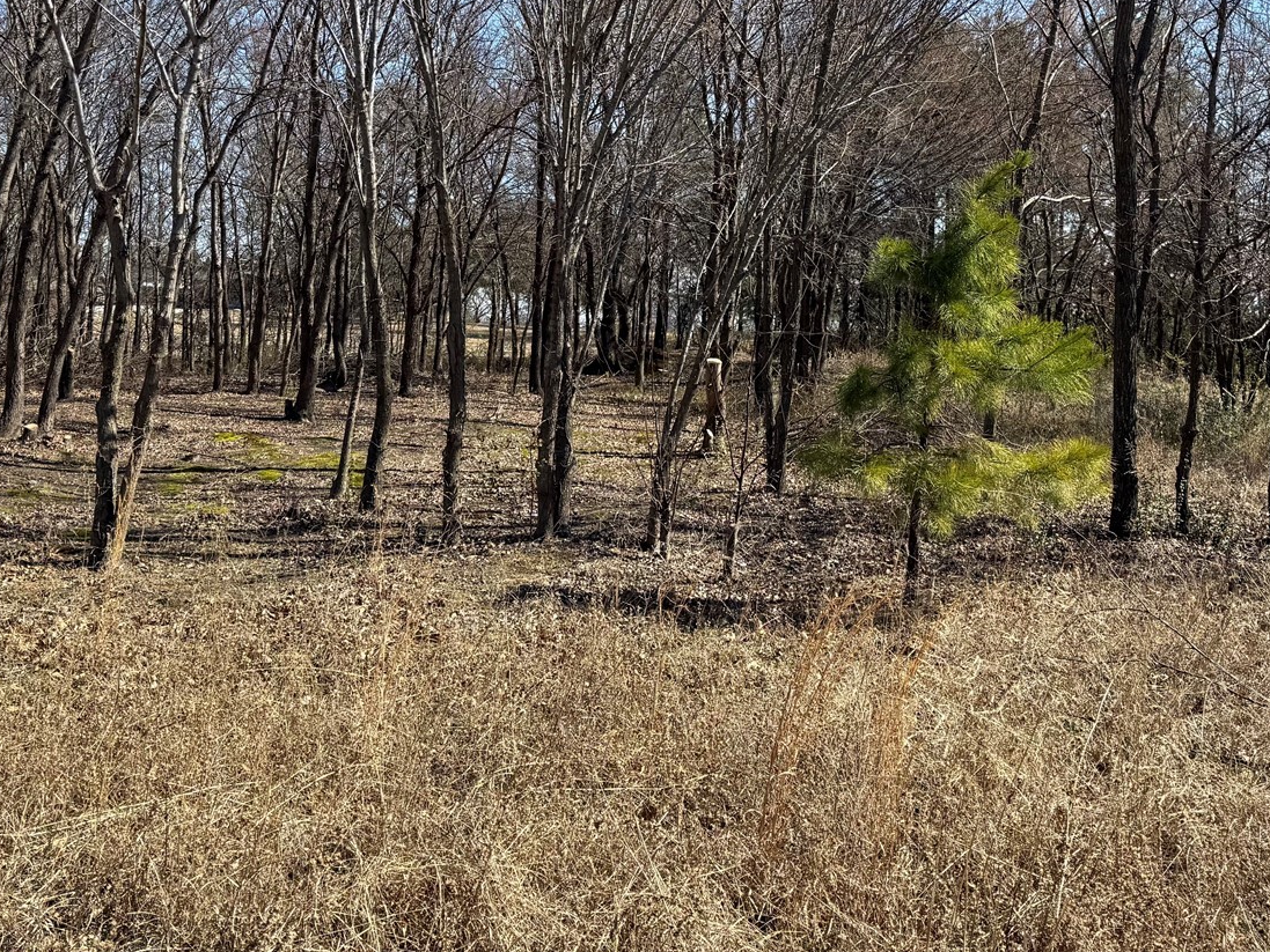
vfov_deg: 33.6
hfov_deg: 44.8
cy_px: 227
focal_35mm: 42
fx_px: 1541
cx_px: 637
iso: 80
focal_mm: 6.76
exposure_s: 1/2703
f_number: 1.78
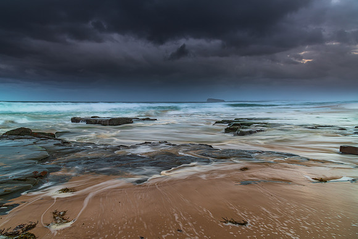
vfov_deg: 53.1
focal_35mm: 24
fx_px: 239
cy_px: 120
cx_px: 179
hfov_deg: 73.7
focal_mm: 24
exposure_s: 1.3
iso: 160
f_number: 8
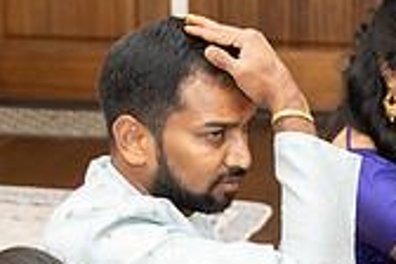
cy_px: 243
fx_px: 1584
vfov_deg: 9.5
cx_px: 230
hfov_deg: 14.2
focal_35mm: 144
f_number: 3.2
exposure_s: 1/160
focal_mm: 40
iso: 1000
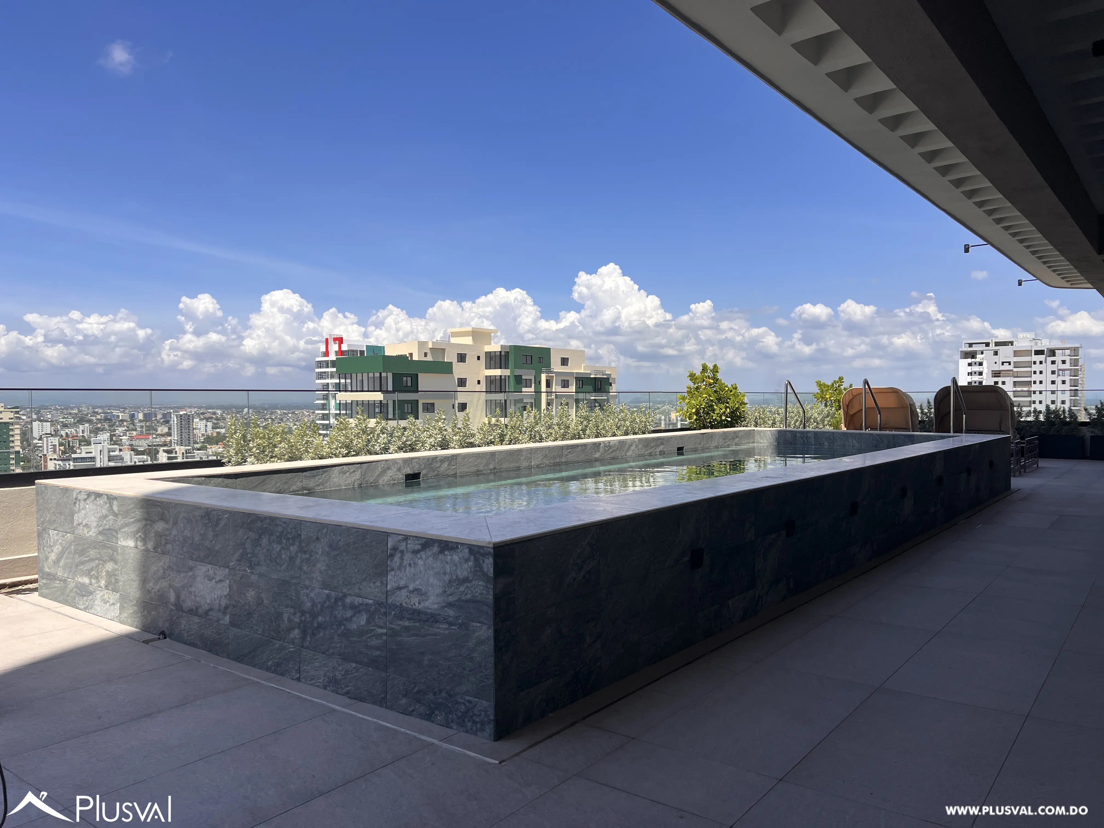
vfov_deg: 53.1
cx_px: 552
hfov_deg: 67.3
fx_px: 829
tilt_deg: -1.9
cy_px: 414
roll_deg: +0.1
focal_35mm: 26
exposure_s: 1/4831
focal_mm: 5.7
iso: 50
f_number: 1.5
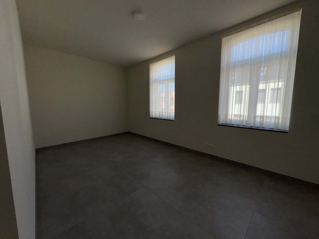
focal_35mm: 14
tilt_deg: -6.4
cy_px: 120
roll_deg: +0.5
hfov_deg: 102.1
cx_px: 160
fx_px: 129
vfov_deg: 85.7
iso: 32
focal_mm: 2.22
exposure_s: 1/418
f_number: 2.2
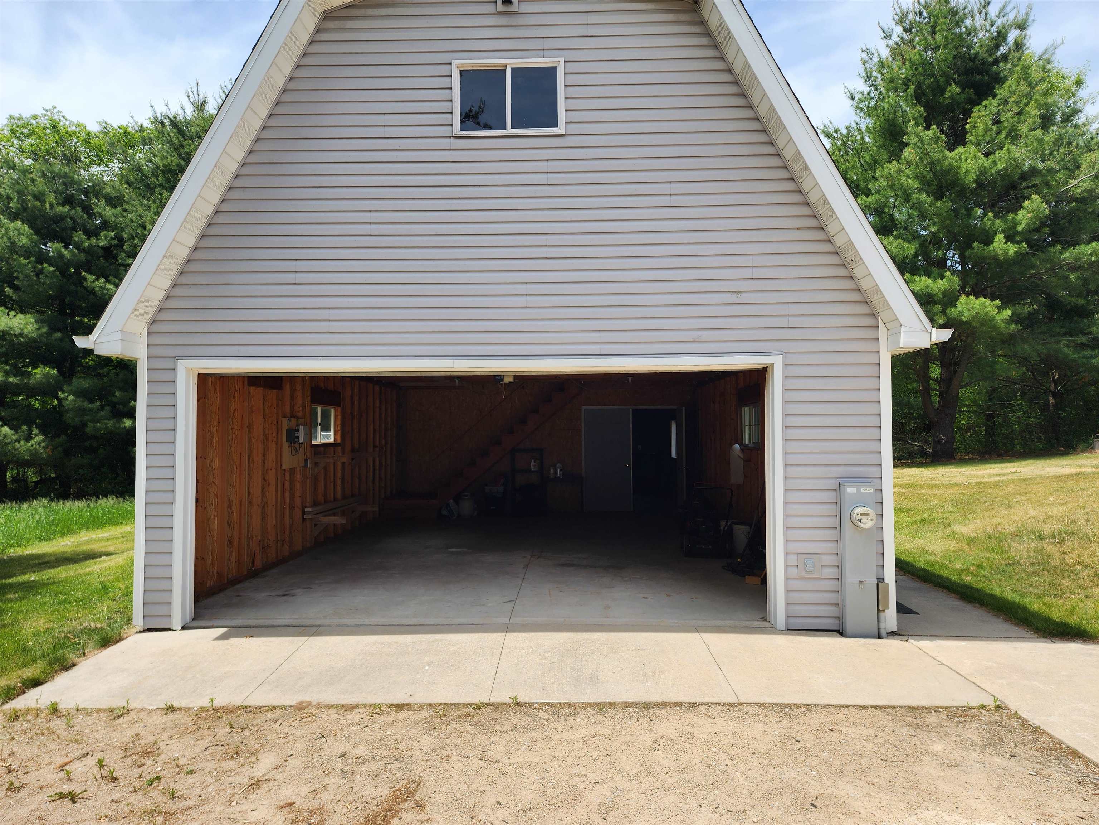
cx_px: 550
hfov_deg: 73.9
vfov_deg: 58.9
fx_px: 730
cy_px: 412
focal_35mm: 23
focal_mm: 6.4
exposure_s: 1/679
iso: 12
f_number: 1.8
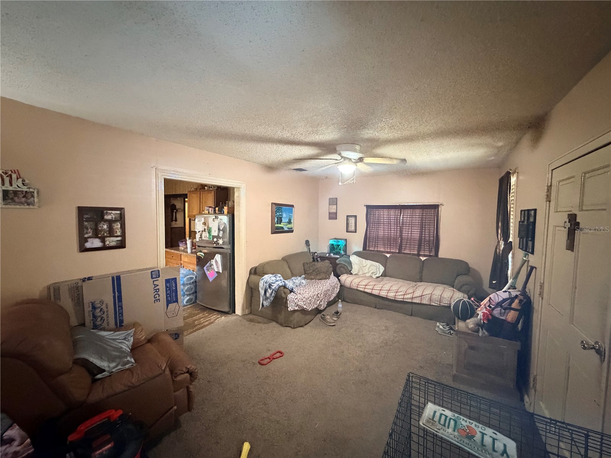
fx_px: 247
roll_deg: -1.5
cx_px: 306
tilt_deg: -4.6
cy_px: 229
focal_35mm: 14
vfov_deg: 85.7
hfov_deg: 102.1
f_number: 2.2
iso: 1250
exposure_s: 1/40
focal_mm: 2.22
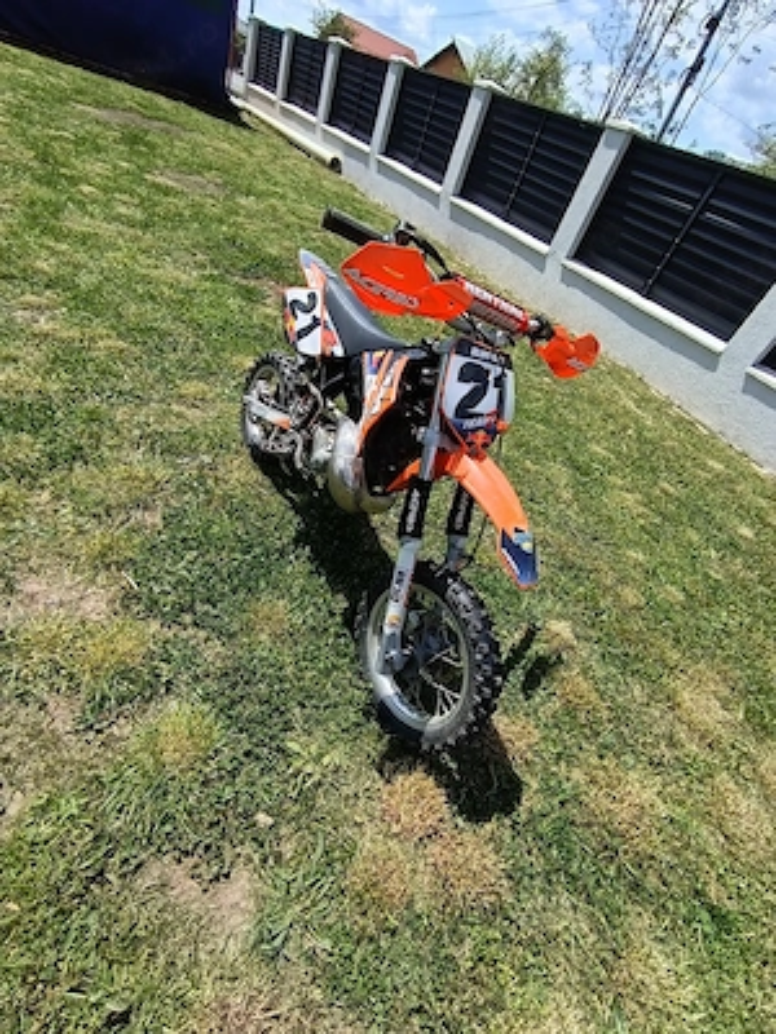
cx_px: 388
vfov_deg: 91.0
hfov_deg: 74.7
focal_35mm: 17
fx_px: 508
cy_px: 517
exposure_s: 1/1111
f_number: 2.2
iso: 102
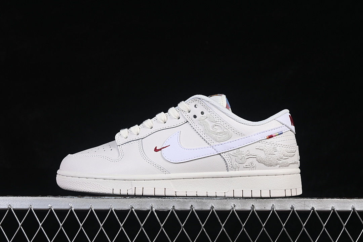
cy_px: 121
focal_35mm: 75
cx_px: 182
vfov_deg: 18.2
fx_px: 756
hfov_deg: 27.0
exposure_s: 1/80
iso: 160
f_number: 8
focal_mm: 50
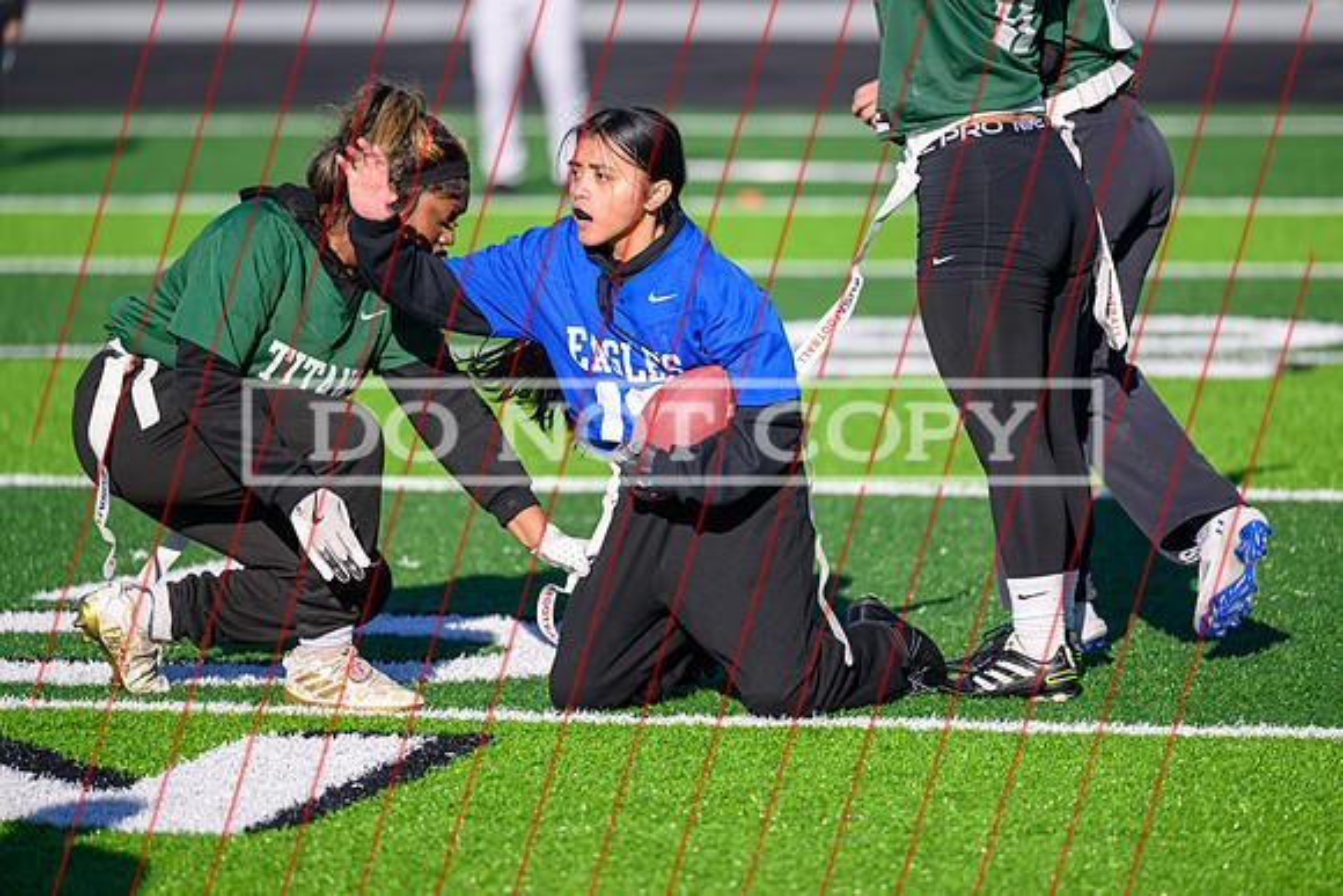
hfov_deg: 10.3
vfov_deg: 6.9
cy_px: 448
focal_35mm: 200
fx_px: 7463
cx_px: 672
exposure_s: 1/800
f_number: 2.8
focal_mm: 200
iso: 64
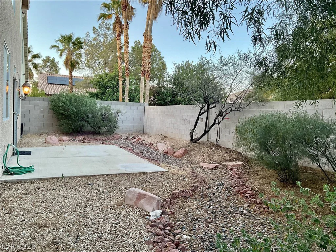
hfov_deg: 61.7
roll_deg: -2.0
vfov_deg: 48.2
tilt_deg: -2.2
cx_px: 168
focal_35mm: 29
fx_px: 281
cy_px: 126
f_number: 1.8
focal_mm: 3
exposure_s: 1/122
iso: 50
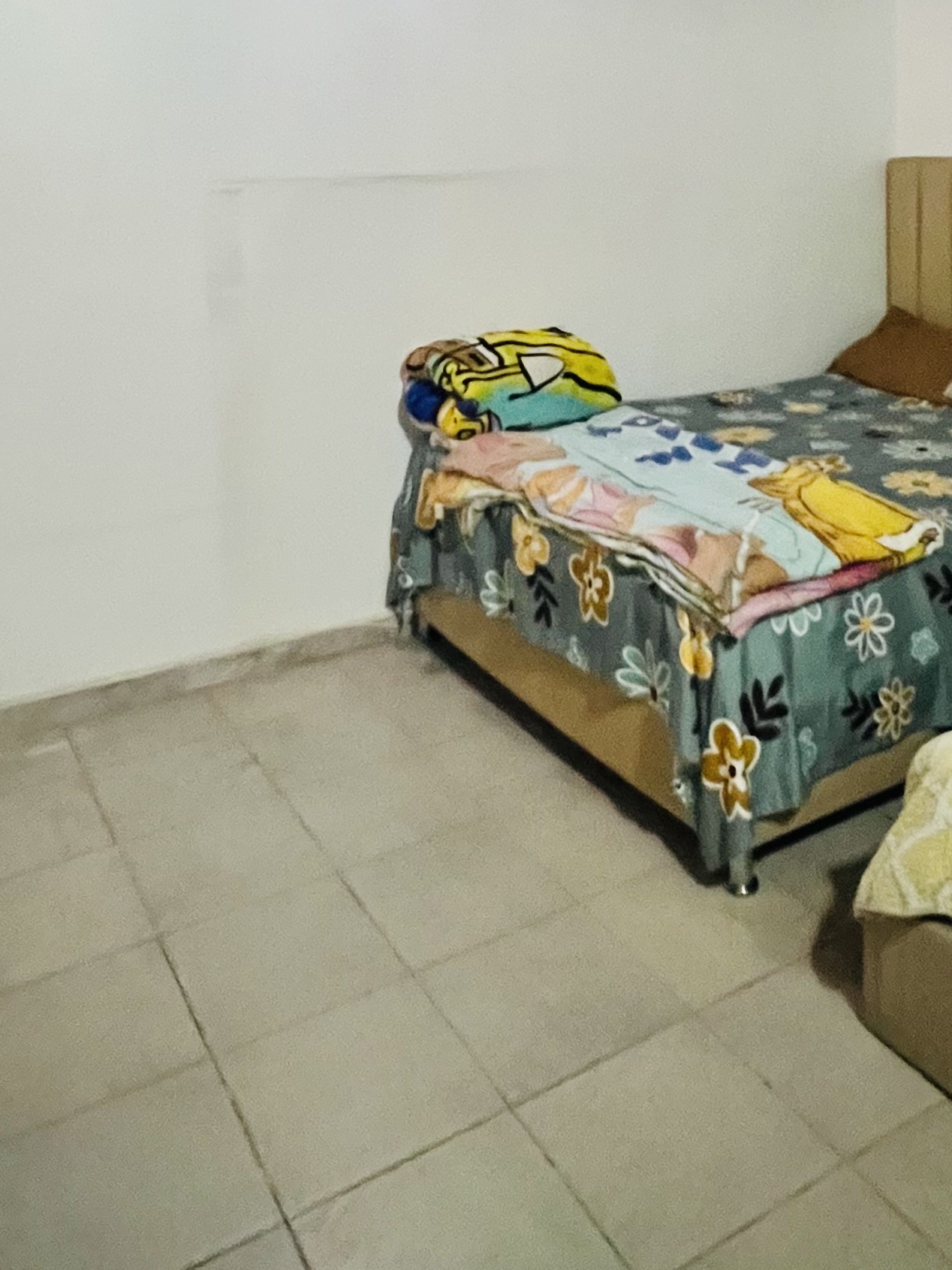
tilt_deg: -3.8
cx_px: 565
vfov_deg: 53.7
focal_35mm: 31
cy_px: 221
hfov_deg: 45.2
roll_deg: +1.1
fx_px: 1137
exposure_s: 1/41
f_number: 1.8
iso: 1000
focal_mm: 1.57
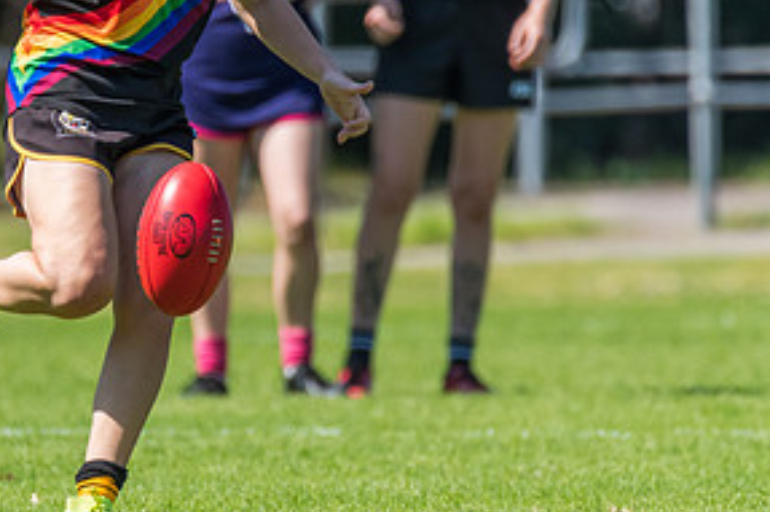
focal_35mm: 1595
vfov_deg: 0.9
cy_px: 207
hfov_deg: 1.3
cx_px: 32
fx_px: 34094
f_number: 6.3
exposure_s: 1/2000
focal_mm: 600
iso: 800
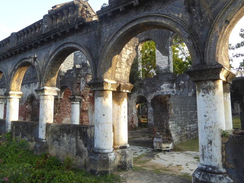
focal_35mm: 29
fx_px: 204
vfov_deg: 48.2
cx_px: 117
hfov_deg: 61.7
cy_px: 85
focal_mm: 4.3
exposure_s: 1/125
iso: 80
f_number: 3.3
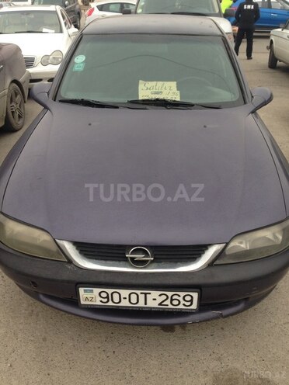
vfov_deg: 55.4
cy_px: 192
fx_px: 367
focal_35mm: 33
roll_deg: +0.3
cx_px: 144
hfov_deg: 42.9
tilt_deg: -28.5
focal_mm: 4.12
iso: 50
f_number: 2.4
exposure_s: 1/120
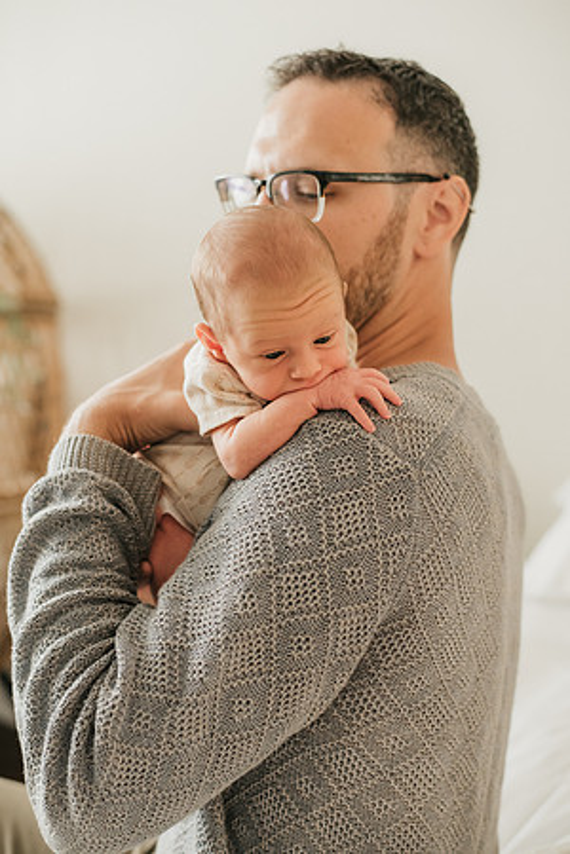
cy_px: 427
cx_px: 285
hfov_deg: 27.0
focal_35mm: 50
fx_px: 1187
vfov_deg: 39.6
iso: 1600
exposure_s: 1/250
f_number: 2.8
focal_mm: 50
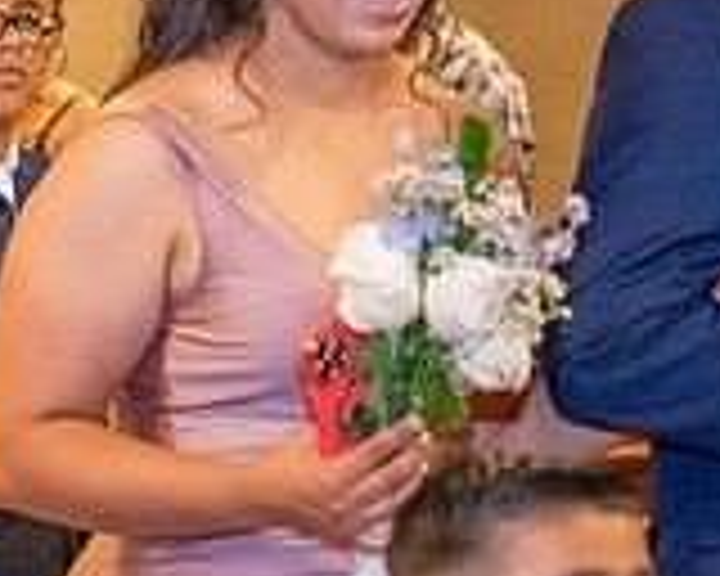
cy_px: 475
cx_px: -464
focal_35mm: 238
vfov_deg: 6.5
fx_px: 5072
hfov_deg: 7.9
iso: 2000
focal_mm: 70
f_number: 3.5
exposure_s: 1/200
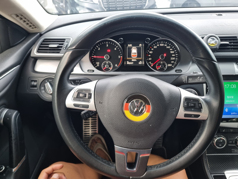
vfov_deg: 53.1
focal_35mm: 26
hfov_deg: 67.3
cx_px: 119
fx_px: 179
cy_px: 90
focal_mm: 5.4
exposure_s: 1/60
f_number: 1.8
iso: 250
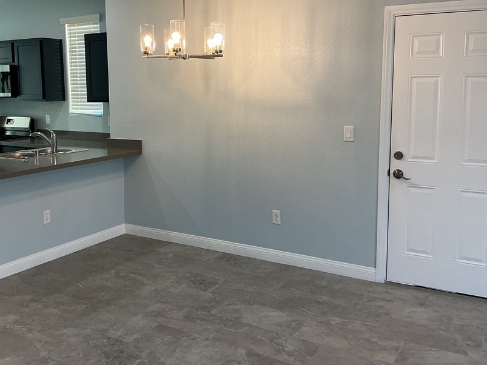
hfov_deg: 49.8
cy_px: 145
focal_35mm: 37
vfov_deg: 38.5
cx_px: 192
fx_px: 520
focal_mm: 3
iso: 50
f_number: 1.8
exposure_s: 1/60
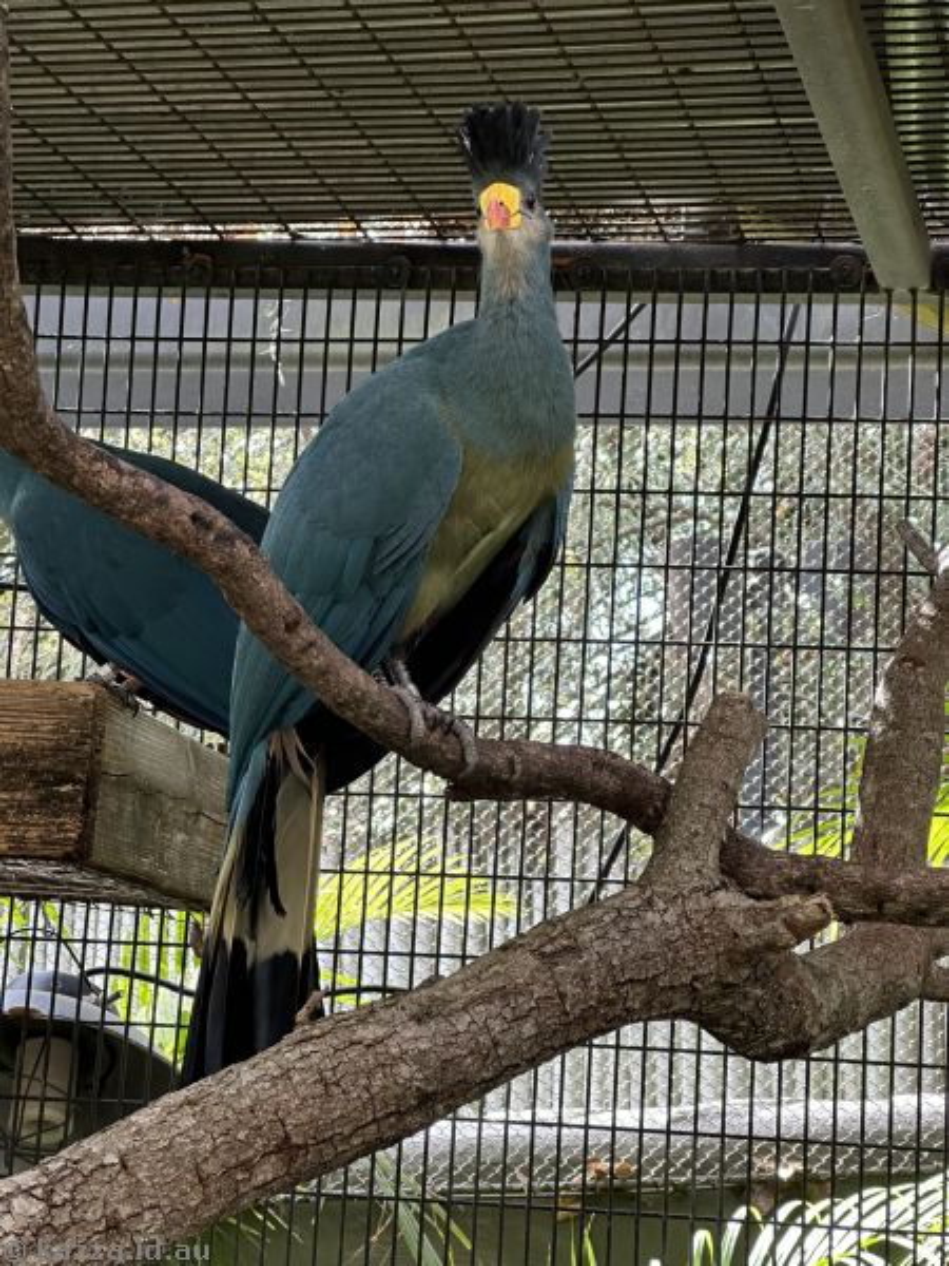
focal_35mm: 77
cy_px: 633
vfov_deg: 25.3
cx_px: 474
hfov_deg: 19.1
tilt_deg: +7.8
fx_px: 2815
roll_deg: -4.2
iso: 125
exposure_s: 1/99
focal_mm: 9
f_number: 2.8
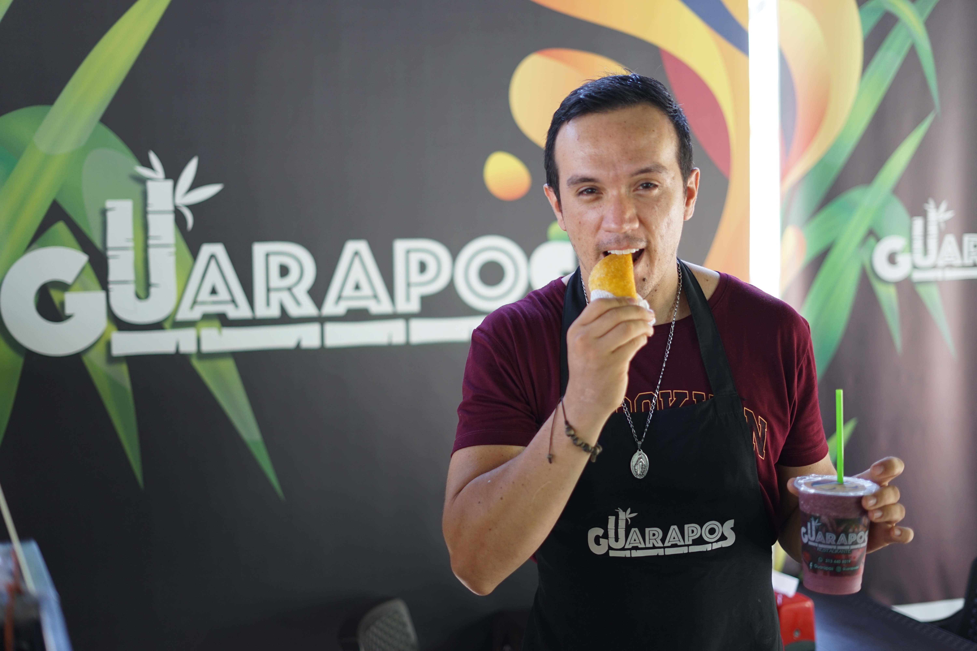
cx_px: 488
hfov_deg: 39.6
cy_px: 326
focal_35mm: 50
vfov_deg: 27.0
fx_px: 1357
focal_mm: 50
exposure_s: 1/250
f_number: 1.8
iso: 400
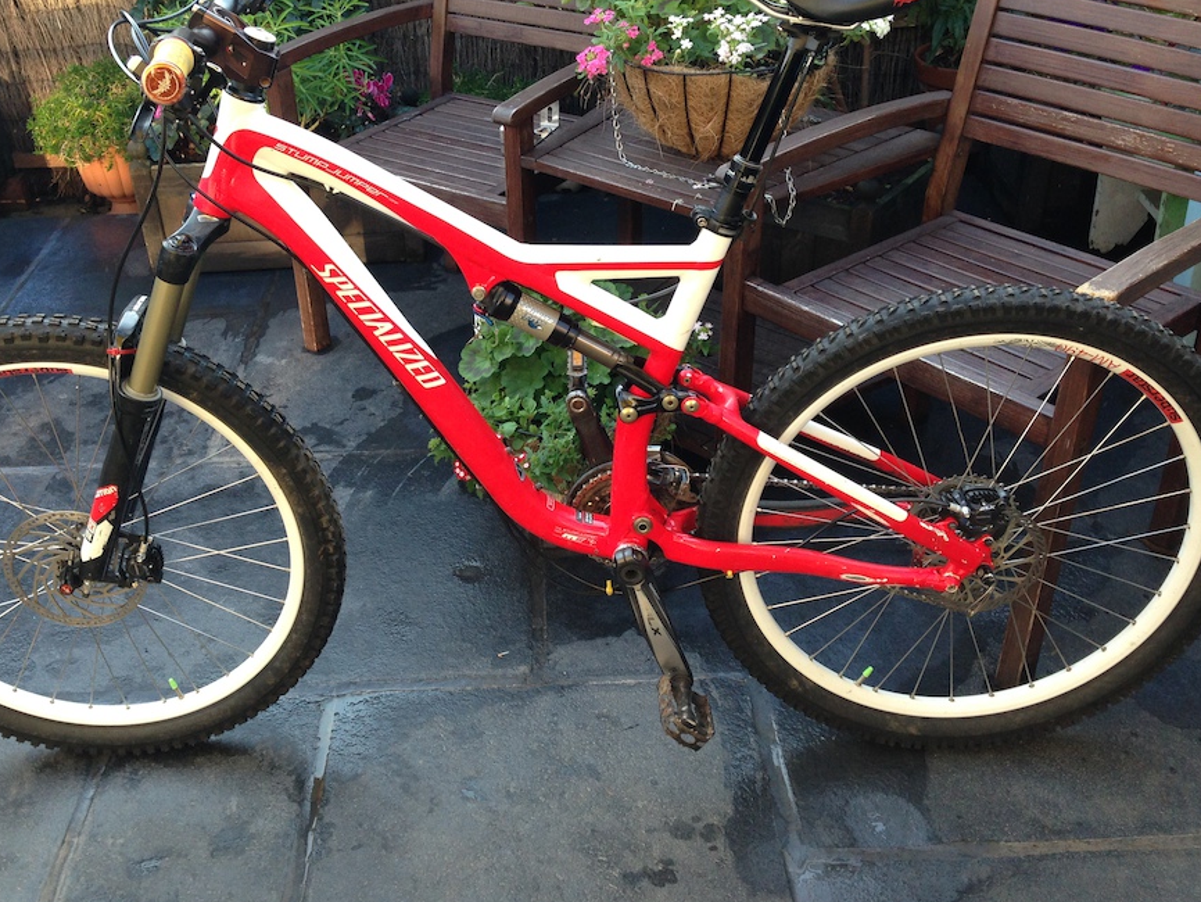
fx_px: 1353
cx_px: 528
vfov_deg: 36.8
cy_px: 409
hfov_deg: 47.8
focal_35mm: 39
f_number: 2.4
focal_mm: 4.12
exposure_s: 1/120
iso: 80
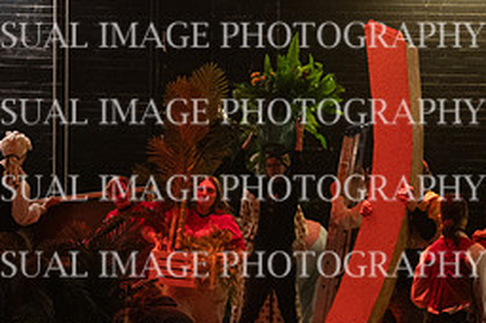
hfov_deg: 4.7
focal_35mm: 442
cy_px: 226
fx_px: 5959
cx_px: 211
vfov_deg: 3.1
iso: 10000
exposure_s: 1/160
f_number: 6.3
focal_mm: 195
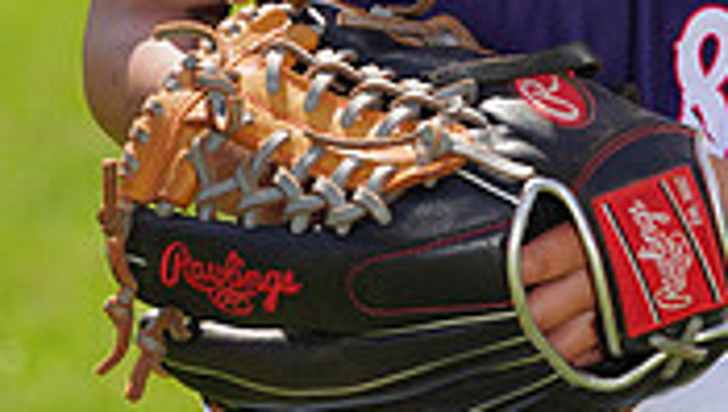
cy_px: -404
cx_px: 489
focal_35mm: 672
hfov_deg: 3.2
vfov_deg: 1.8
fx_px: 12990
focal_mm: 194
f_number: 8
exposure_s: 1/250
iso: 100
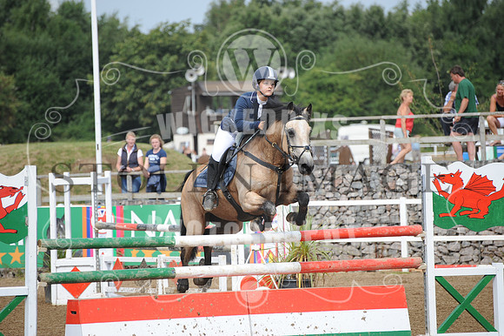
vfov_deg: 5.7
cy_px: 168
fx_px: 3358
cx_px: 252
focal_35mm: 240
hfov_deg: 8.6
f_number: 5.6
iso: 320
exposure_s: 1/1000
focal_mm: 240
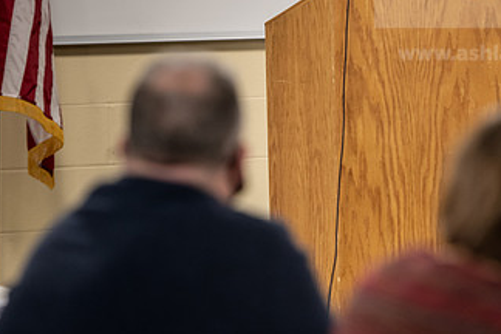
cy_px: 86
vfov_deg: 4.7
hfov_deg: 7.0
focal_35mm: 295
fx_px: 4105
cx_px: 328
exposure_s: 1/160
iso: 1600
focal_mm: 165
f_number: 3.2
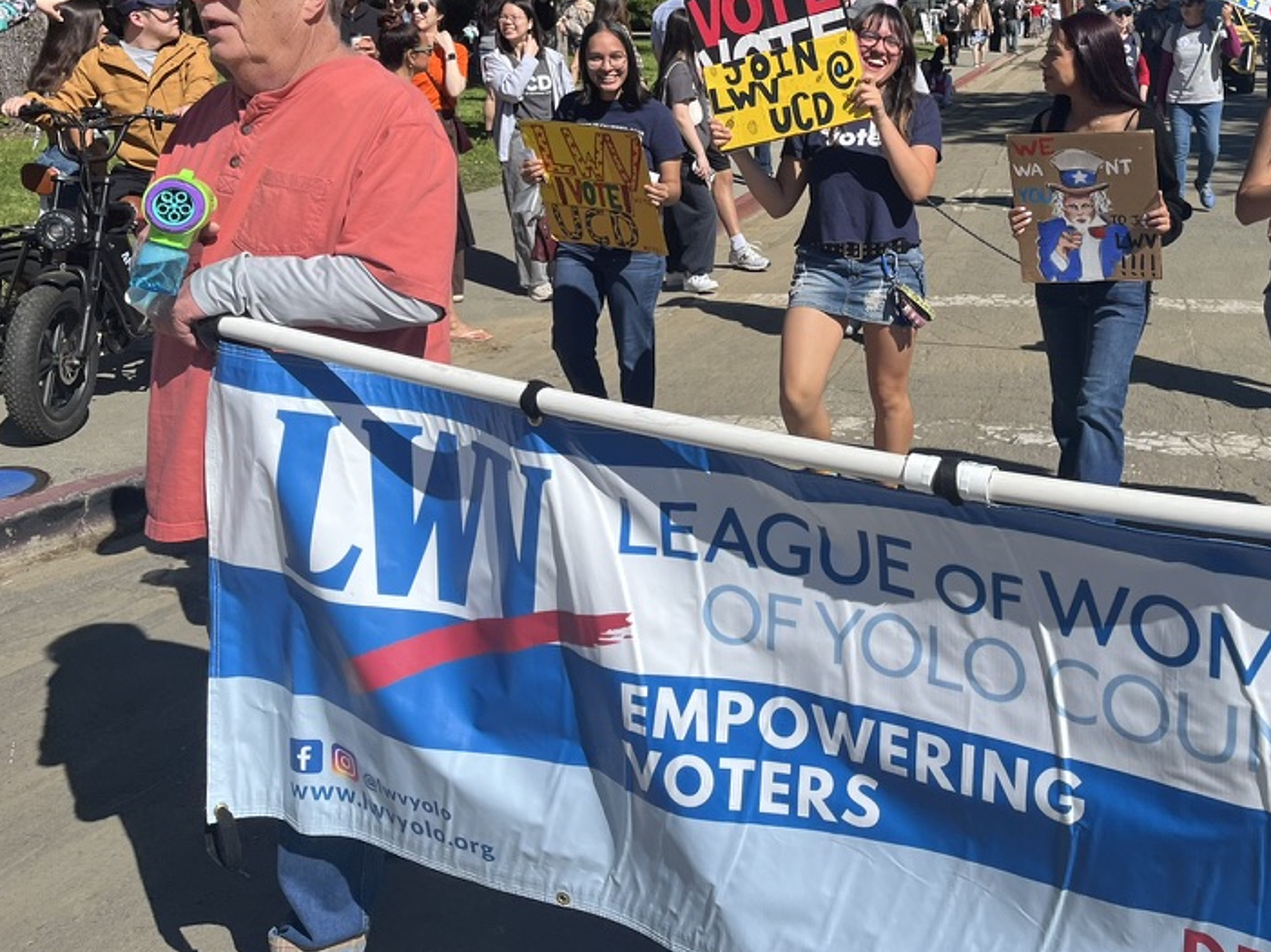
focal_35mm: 38
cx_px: 888
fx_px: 1395
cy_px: 281
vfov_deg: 37.1
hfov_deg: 47.8
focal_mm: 5.1
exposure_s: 1/4149
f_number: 1.6
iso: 50
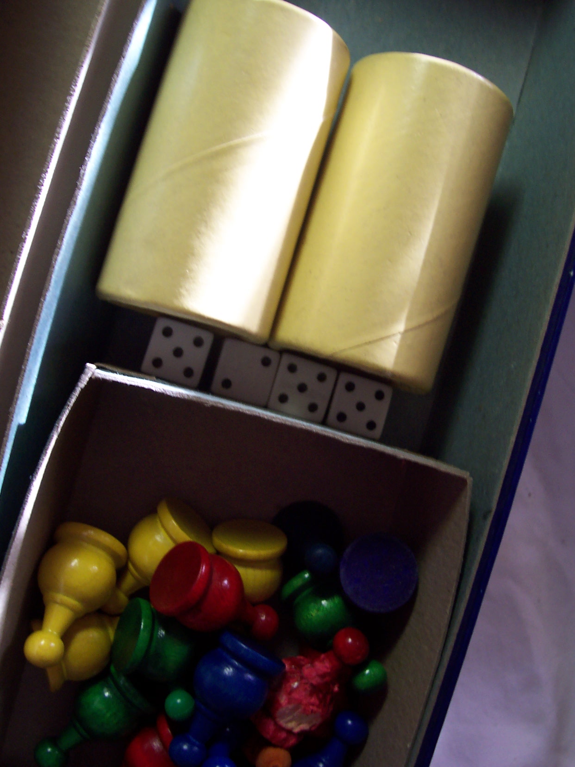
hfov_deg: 38.7
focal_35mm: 37
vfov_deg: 50.1
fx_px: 819
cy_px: 384
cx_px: 288
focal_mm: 5.6
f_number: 2.8
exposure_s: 1/45
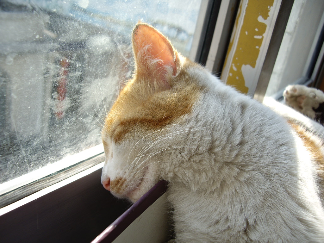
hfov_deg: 49.0
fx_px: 356
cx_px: 162
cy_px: 122
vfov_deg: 37.7
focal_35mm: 38
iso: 64
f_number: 2.8
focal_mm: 7.9
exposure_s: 1/125
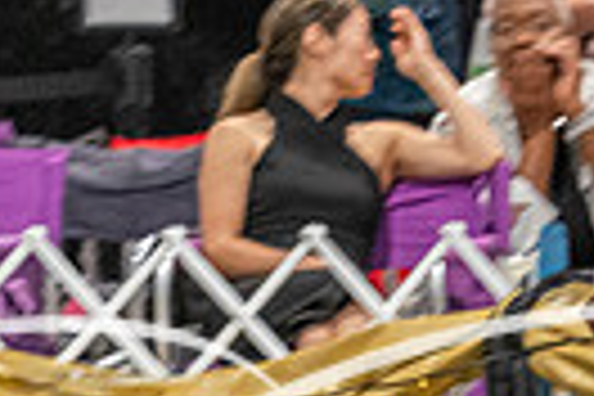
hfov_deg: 2.3
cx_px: 886
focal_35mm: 881
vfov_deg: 1.6
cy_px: 146
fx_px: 14535
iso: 6400
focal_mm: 200
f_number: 2.8
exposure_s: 1/250
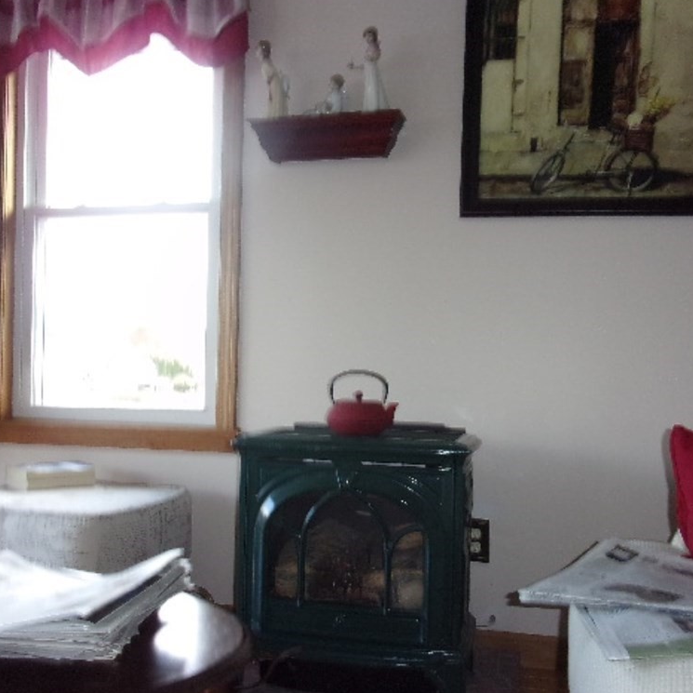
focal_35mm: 34
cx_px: 332
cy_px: 346
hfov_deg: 48.4
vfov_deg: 48.5
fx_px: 770
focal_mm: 5.1
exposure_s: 1/34
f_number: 3.9
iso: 199
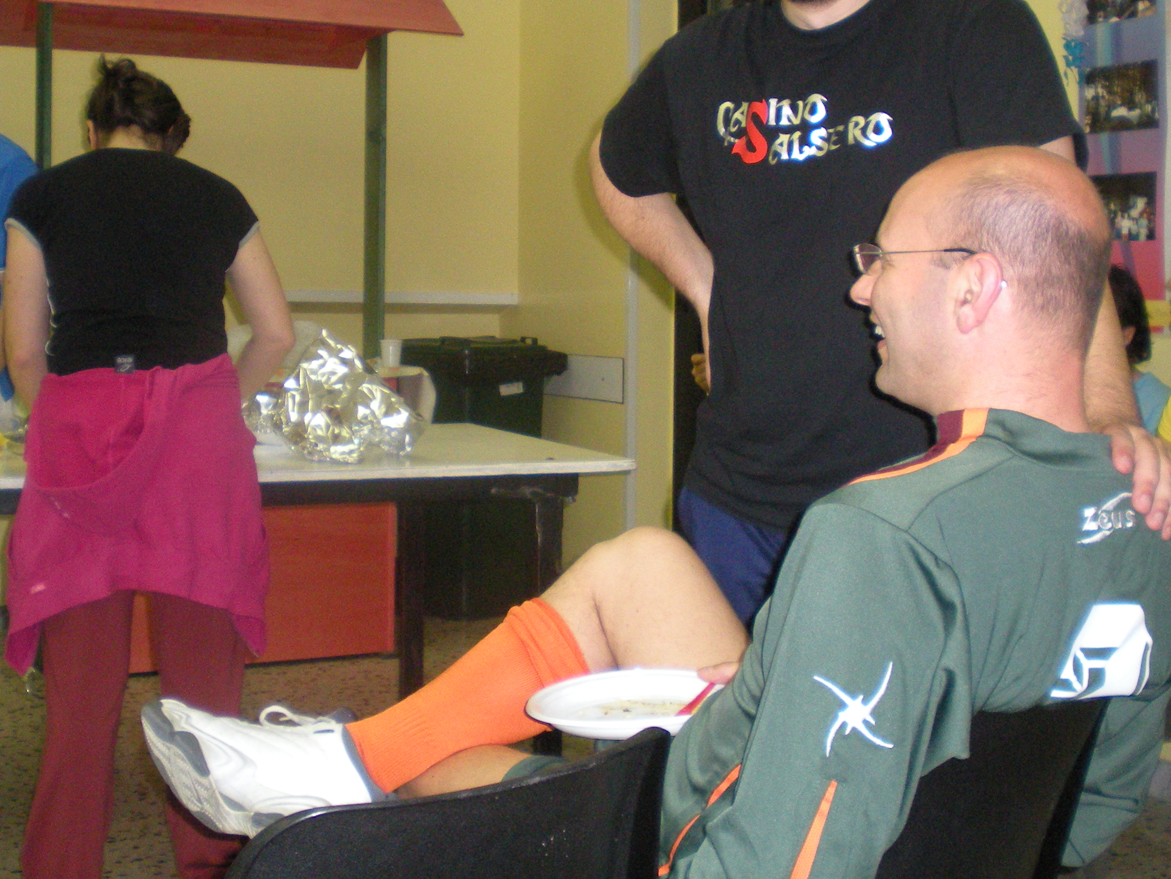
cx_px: 610
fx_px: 1793
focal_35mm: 53
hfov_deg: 36.2
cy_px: 298
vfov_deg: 27.4
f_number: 3.1
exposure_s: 1/60
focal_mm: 6.3
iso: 320
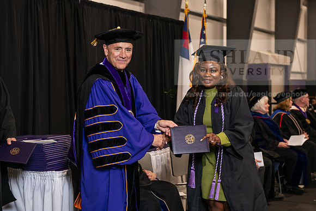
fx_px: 615
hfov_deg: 28.8
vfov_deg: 19.5
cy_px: 106
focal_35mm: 70
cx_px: 158
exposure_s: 1/125
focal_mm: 70
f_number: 5
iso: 1600
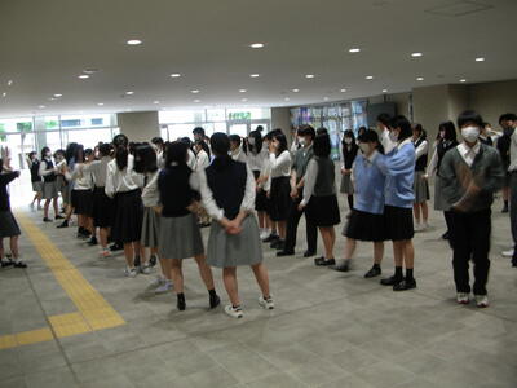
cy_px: 194
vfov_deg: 40.7
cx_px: 258
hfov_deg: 52.6
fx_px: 523
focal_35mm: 35
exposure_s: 1/6.6
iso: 50
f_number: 2.8
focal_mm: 5.8
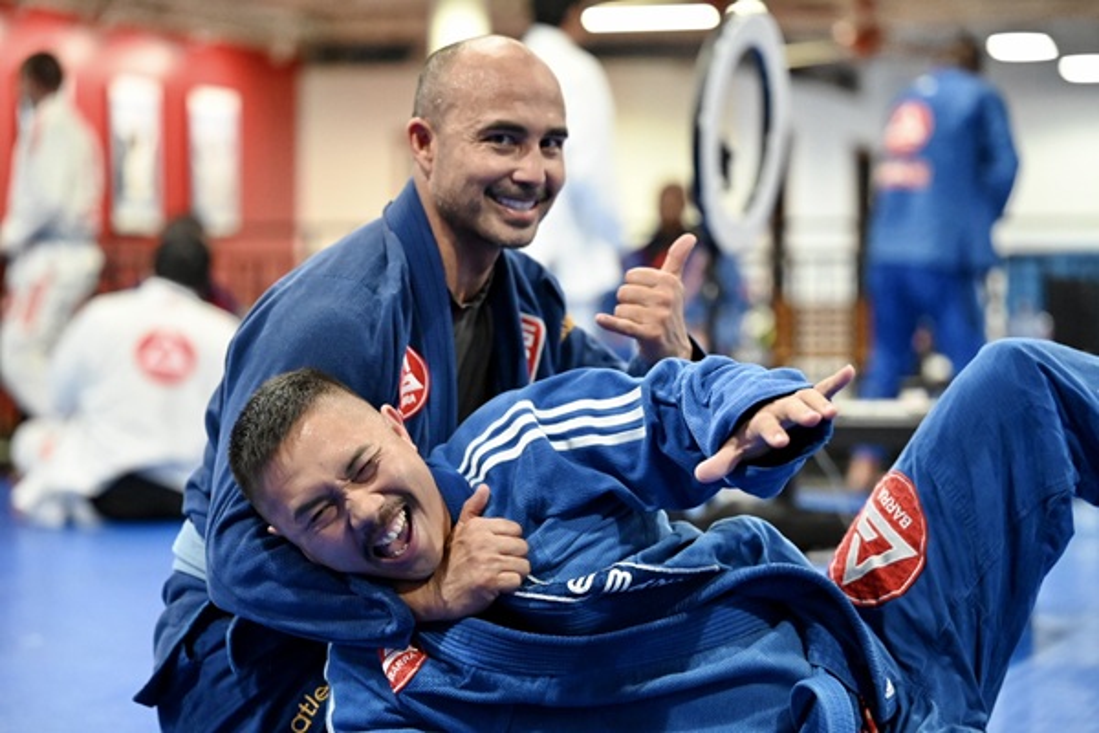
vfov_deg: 13.6
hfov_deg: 20.2
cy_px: 366
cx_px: 550
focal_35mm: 101
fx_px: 3083
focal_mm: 101
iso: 12800
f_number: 2.8
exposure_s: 1/500
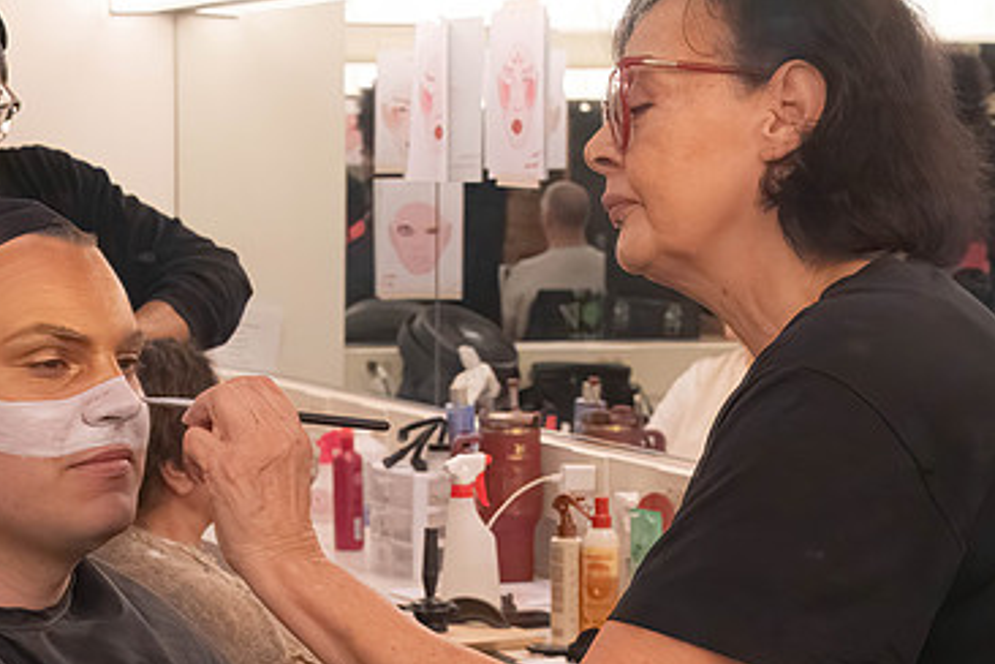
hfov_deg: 18.4
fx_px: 3068
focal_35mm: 111
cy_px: 437
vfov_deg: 12.3
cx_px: 397
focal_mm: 70
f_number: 11
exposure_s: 1/500
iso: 16000
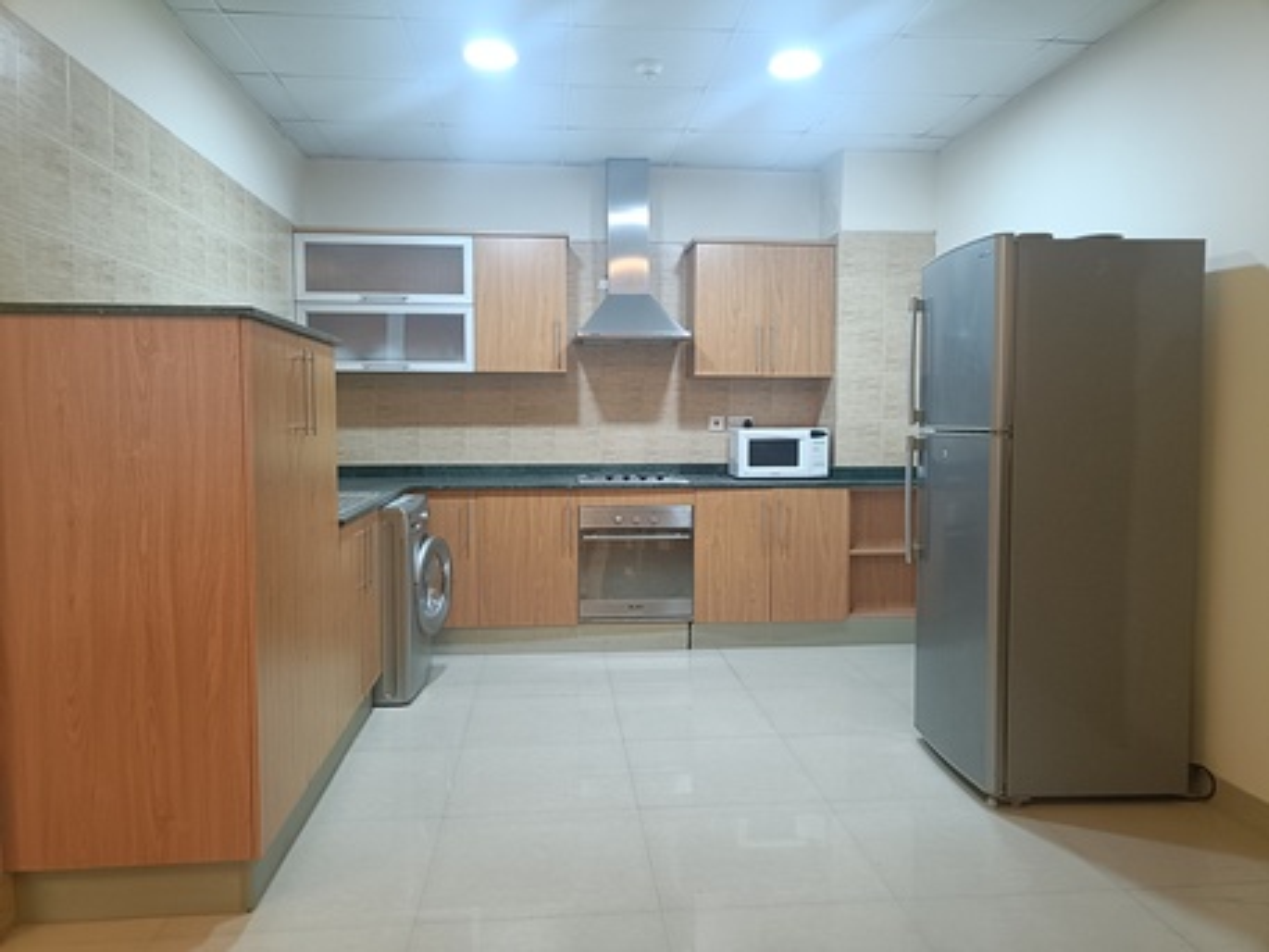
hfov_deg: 69.4
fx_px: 917
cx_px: 634
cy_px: 476
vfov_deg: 54.9
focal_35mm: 25
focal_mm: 4.7
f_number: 1.7
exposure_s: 1/50
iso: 1872
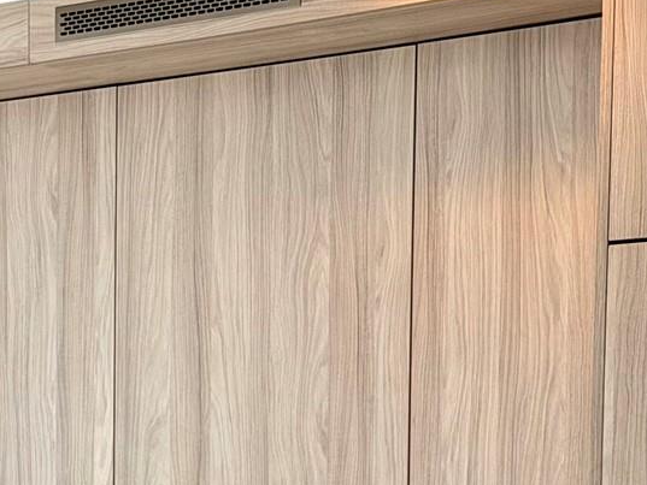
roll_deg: -0.1
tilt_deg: -2.9
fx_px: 2673
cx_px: 19
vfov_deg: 10.1
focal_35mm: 143
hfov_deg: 13.6
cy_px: 673
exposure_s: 1/466
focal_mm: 6.76
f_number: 1.78
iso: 80
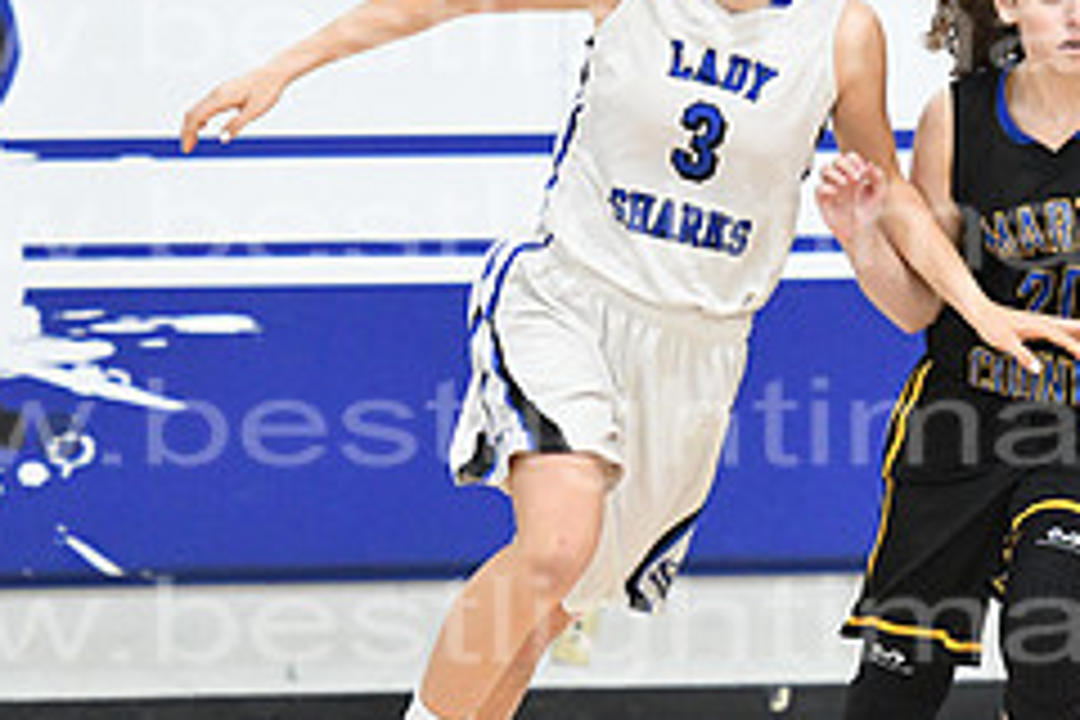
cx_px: 742
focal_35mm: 579
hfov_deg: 3.6
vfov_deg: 2.4
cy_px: 335
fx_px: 17369
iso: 5000
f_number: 3.2
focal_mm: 160
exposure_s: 1/640
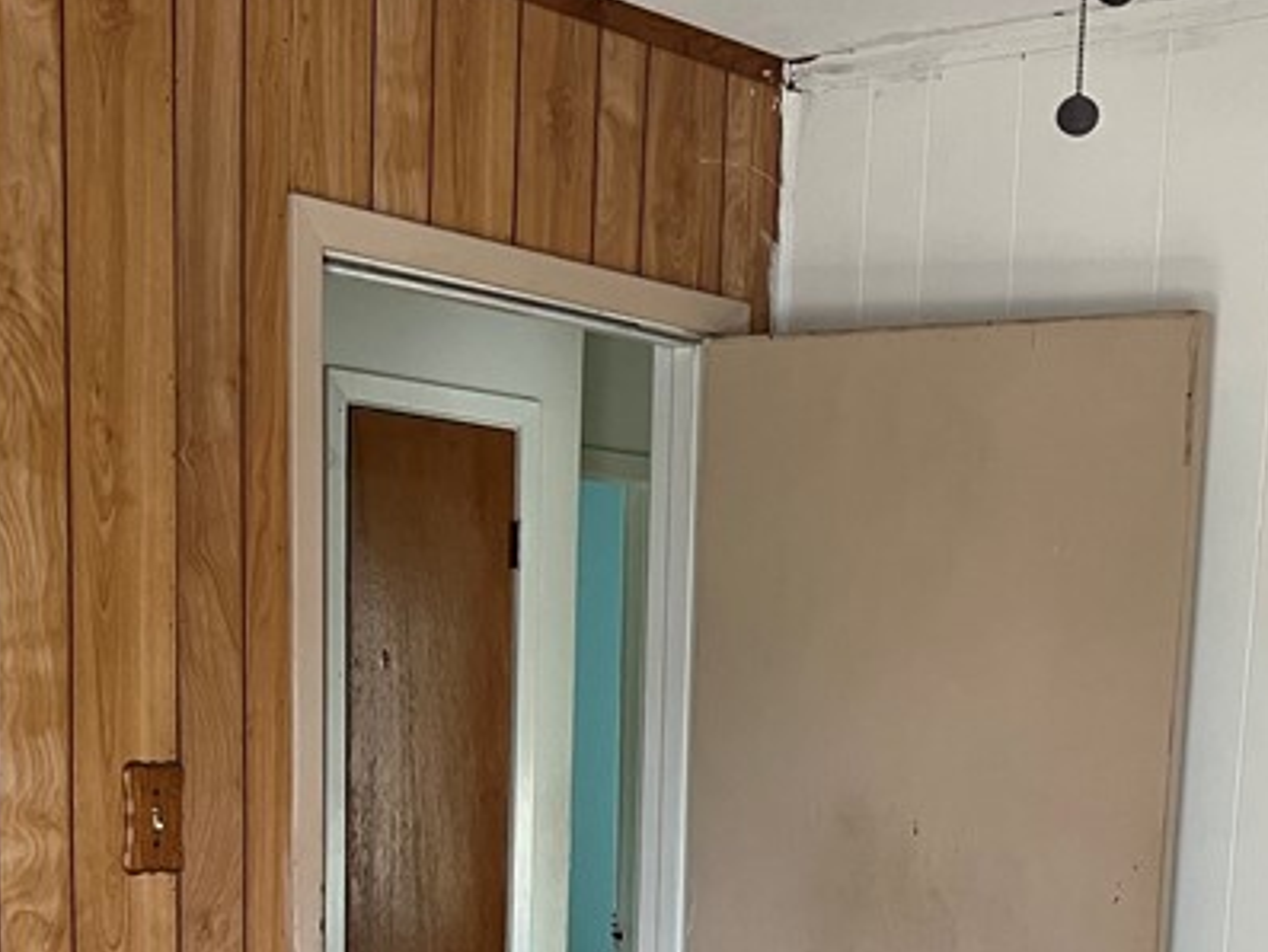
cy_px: 1057
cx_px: 696
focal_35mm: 67
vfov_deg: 20.8
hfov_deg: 28.9
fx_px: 2455
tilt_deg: -7.2
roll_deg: -1.7
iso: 125
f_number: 1.5
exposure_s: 1/85
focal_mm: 5.7
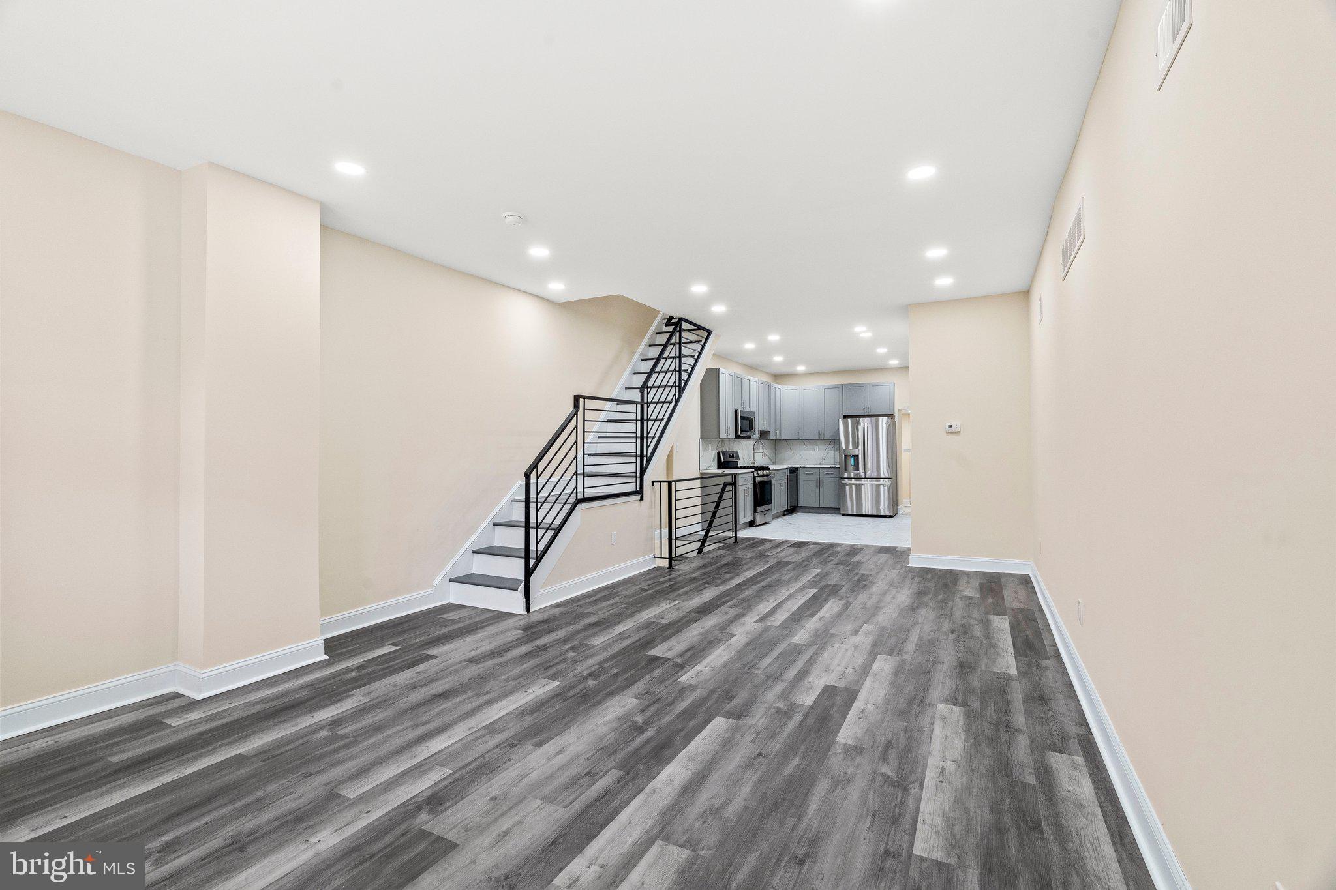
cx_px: 668
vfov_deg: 73.7
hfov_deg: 96.7
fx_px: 594
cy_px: 445
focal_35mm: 16
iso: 640
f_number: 9
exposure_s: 1/8
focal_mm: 16
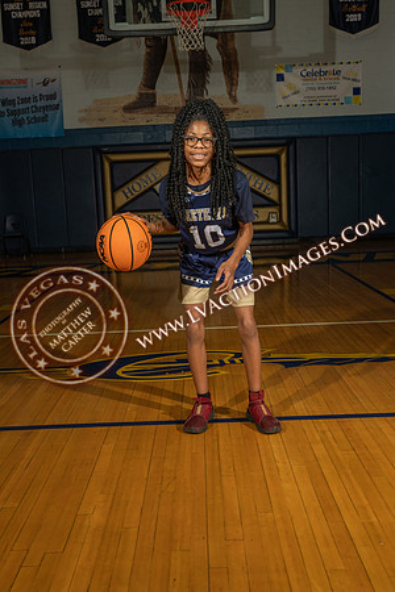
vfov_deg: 50.7
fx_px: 625
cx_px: 198
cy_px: 296
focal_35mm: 38
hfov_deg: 35.1
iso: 160
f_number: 7.1
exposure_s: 1/200
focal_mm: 38
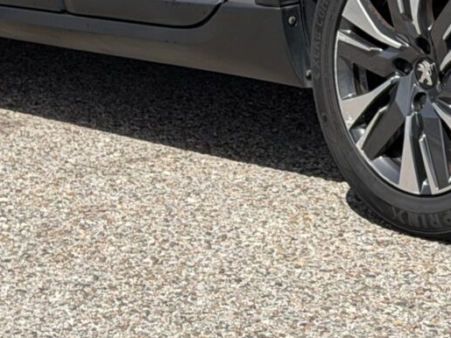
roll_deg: -0.4
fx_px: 2332
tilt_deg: +0.0
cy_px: -215
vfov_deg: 8.1
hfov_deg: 10.9
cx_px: 469
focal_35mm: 179
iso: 100
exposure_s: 1/3891
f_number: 1.78
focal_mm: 6.76
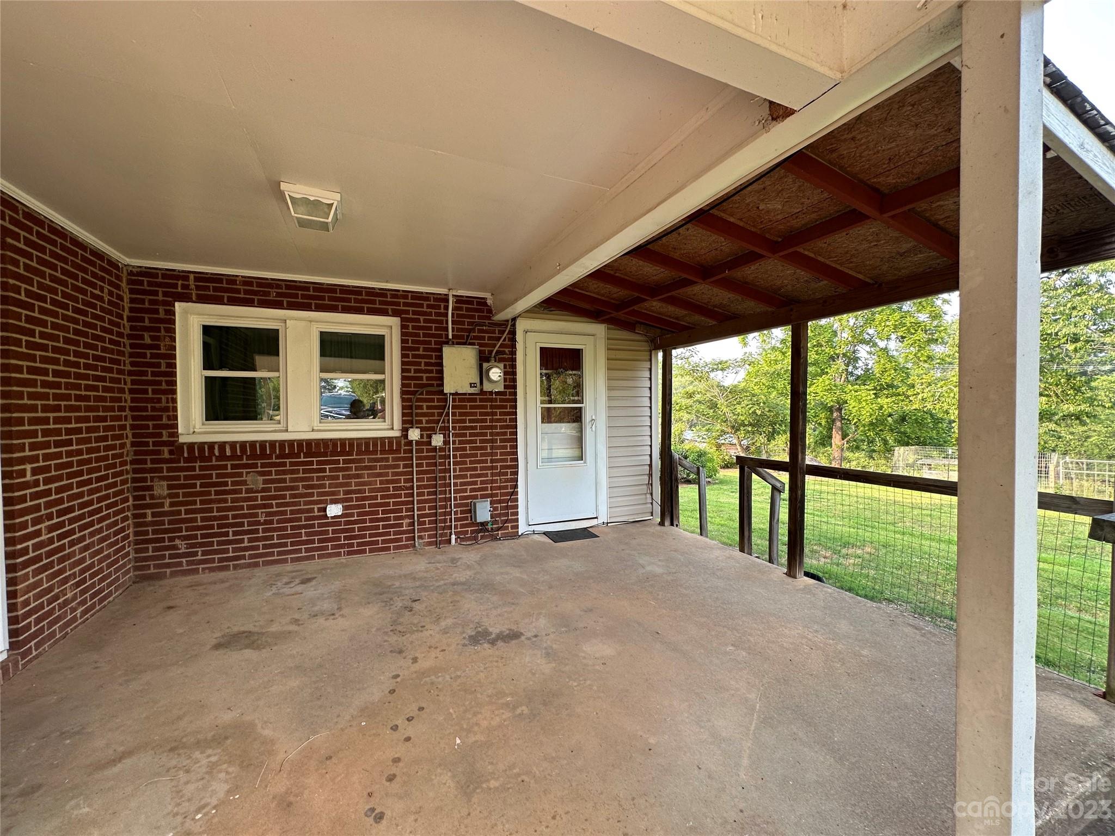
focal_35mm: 14
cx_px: 558
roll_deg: -0.1
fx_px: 451
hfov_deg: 102.1
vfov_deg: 85.7
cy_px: 418
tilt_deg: -1.6
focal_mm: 2.22
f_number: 2.2
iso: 64
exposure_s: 1/99
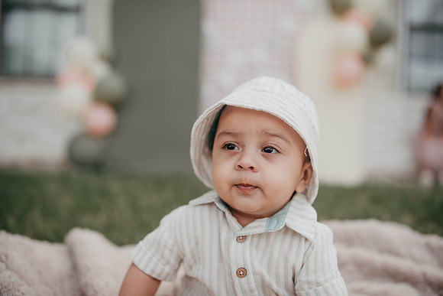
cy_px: 148
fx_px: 431
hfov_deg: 54.4
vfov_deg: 37.9
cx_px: 222
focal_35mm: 35
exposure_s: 1/1000
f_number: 1.8
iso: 50
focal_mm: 35
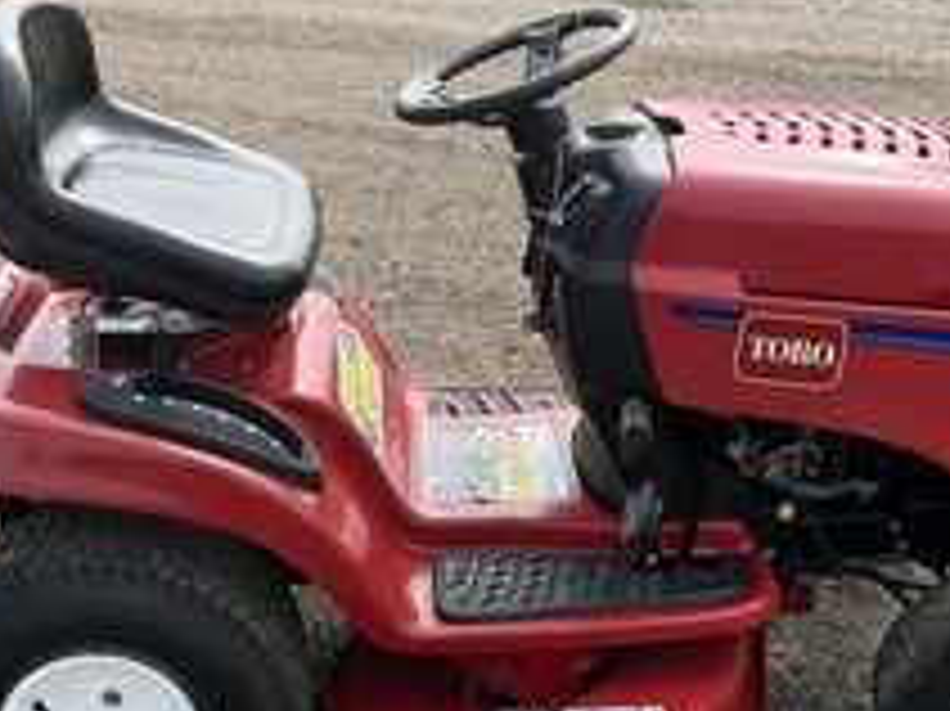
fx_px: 1509
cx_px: 554
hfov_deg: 34.9
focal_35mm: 55
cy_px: 432
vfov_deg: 26.5
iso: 25
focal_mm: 3
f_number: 1.8
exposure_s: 1/691
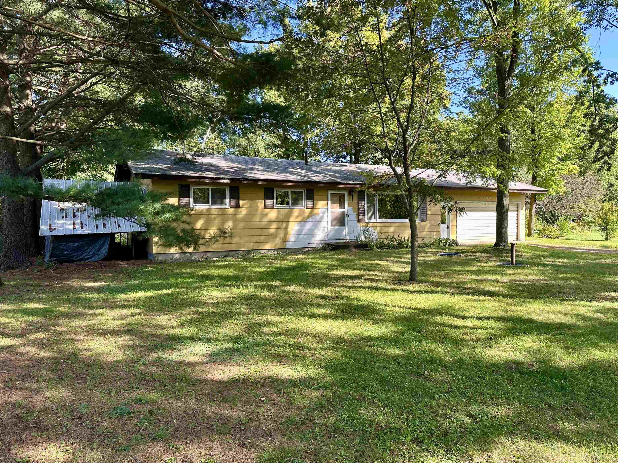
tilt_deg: -0.7
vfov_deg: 56.8
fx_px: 428
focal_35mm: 24
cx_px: 309
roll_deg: +0.7
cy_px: 232
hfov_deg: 71.6
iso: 80
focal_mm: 6.86
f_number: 1.78
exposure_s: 1/377
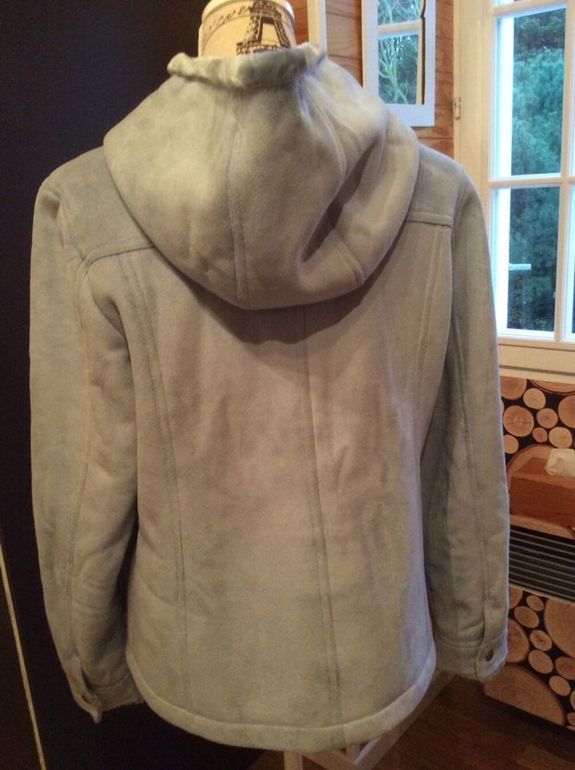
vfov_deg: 56.9
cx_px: 288
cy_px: 385
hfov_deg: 44.1
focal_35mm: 32
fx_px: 711
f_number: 2.4
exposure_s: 1/25
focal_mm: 3.3
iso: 200
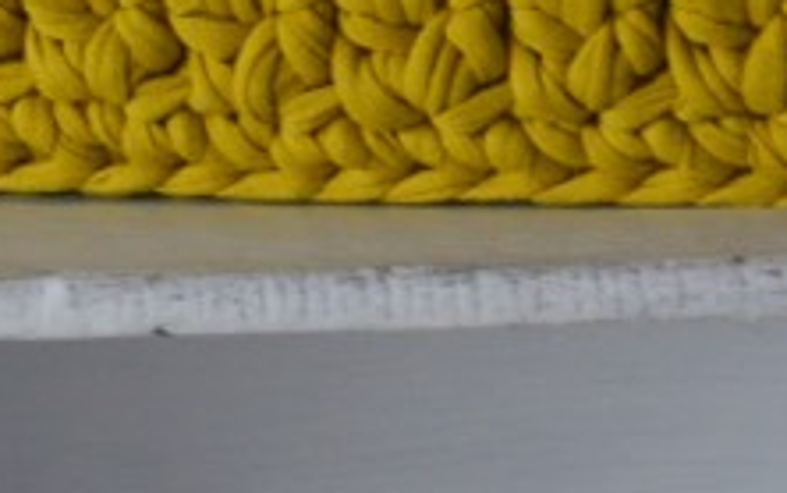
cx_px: 872
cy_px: -835
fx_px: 6202
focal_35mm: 289
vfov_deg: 4.4
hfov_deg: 7.2
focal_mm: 30
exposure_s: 1/15
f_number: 6.3
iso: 400
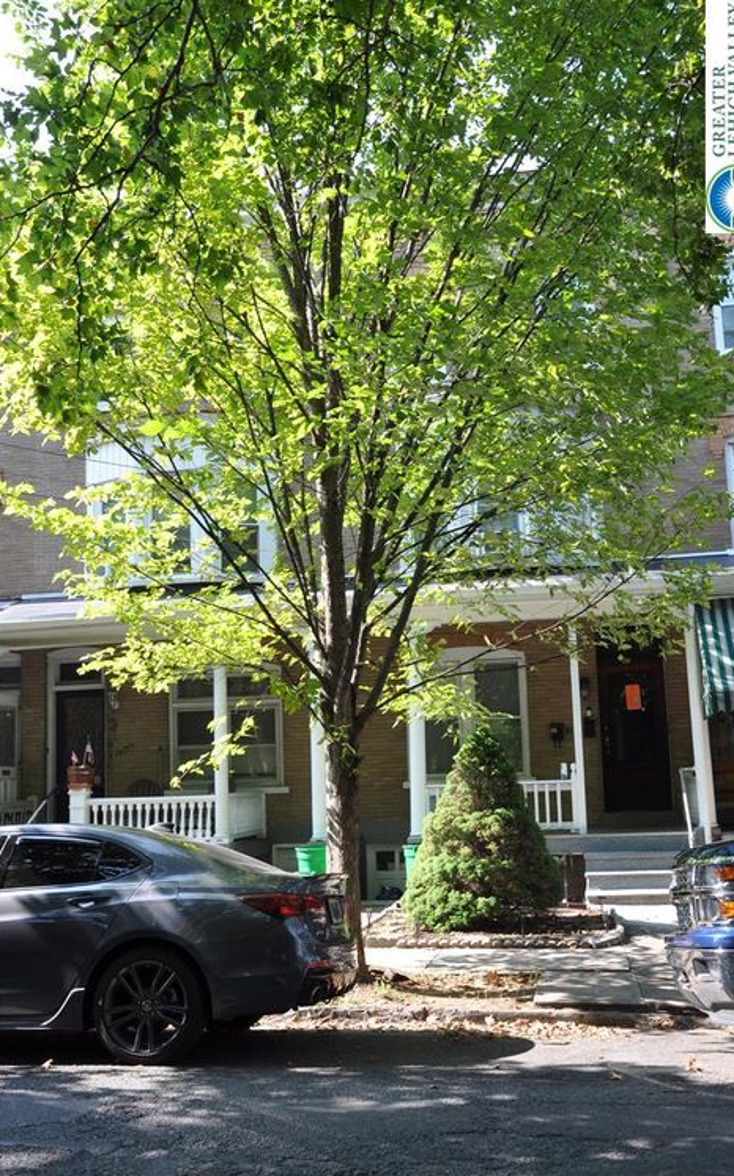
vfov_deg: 52.8
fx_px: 1185
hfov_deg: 34.4
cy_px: 590
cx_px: 389
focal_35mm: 37
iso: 200
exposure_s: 1/60
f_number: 8
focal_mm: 24
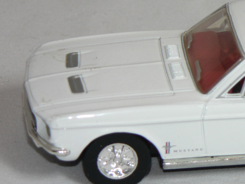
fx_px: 2060
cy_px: 66
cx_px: 263
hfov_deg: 6.8
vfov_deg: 5.1
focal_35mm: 291
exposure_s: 1/60
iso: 80
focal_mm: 21.6
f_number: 3.2
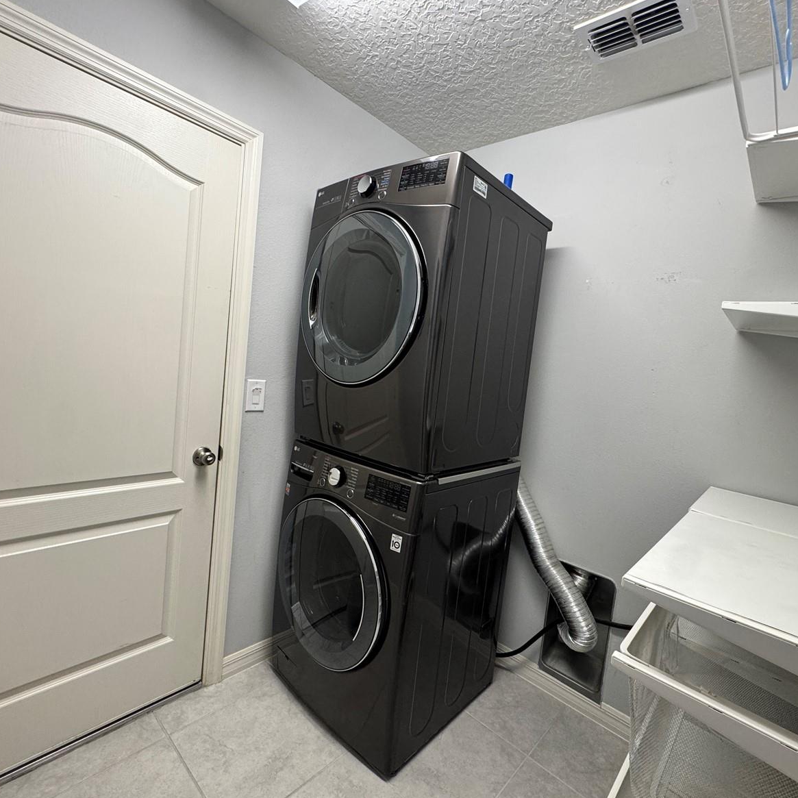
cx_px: 406
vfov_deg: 84.0
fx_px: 443
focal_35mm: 17
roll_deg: -6.2
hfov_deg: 84.0
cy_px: 395
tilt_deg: -4.2
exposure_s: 1/60
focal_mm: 2.22
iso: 200
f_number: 2.2
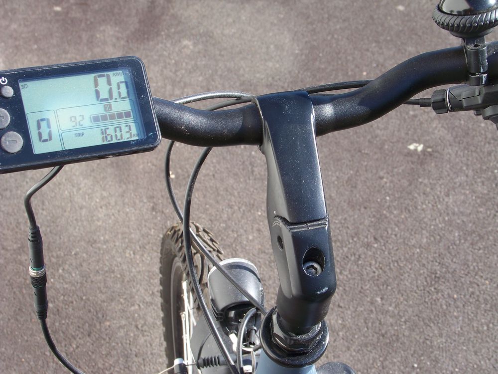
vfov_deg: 19.9
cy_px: 187
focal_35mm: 74
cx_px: 249
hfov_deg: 26.3
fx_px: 1065
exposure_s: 1/80
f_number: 5.6
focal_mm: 14.6
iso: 64
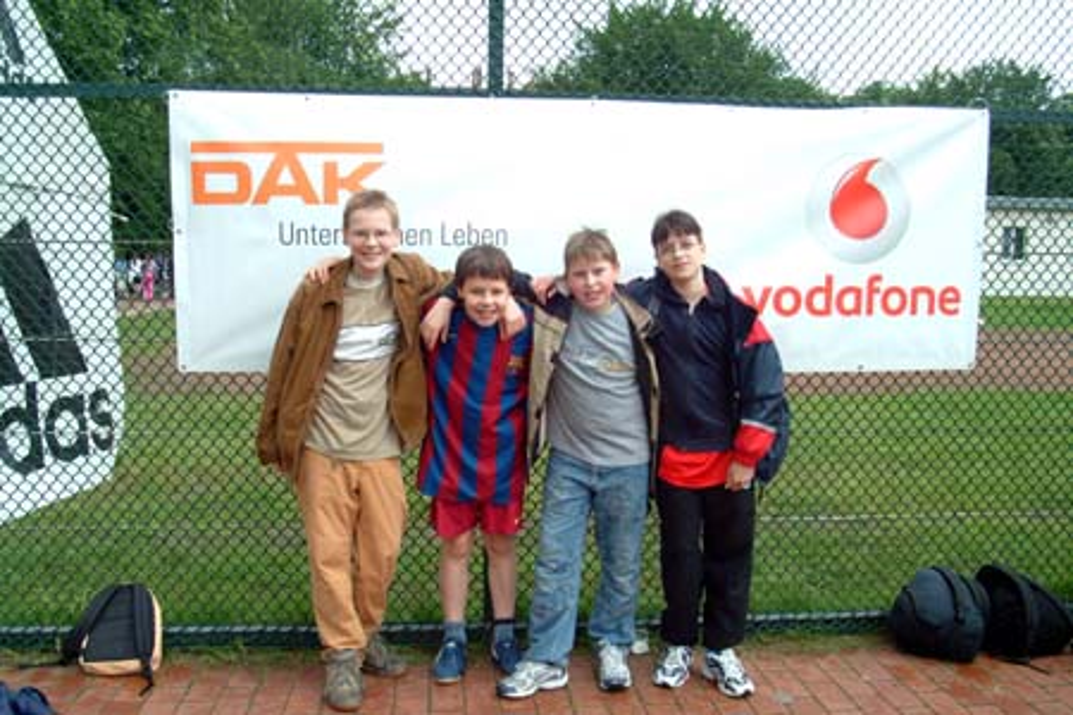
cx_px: 536
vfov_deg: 41.7
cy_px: 358
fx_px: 939
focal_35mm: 32
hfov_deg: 59.5
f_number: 8
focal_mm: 21
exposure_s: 1/250
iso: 400
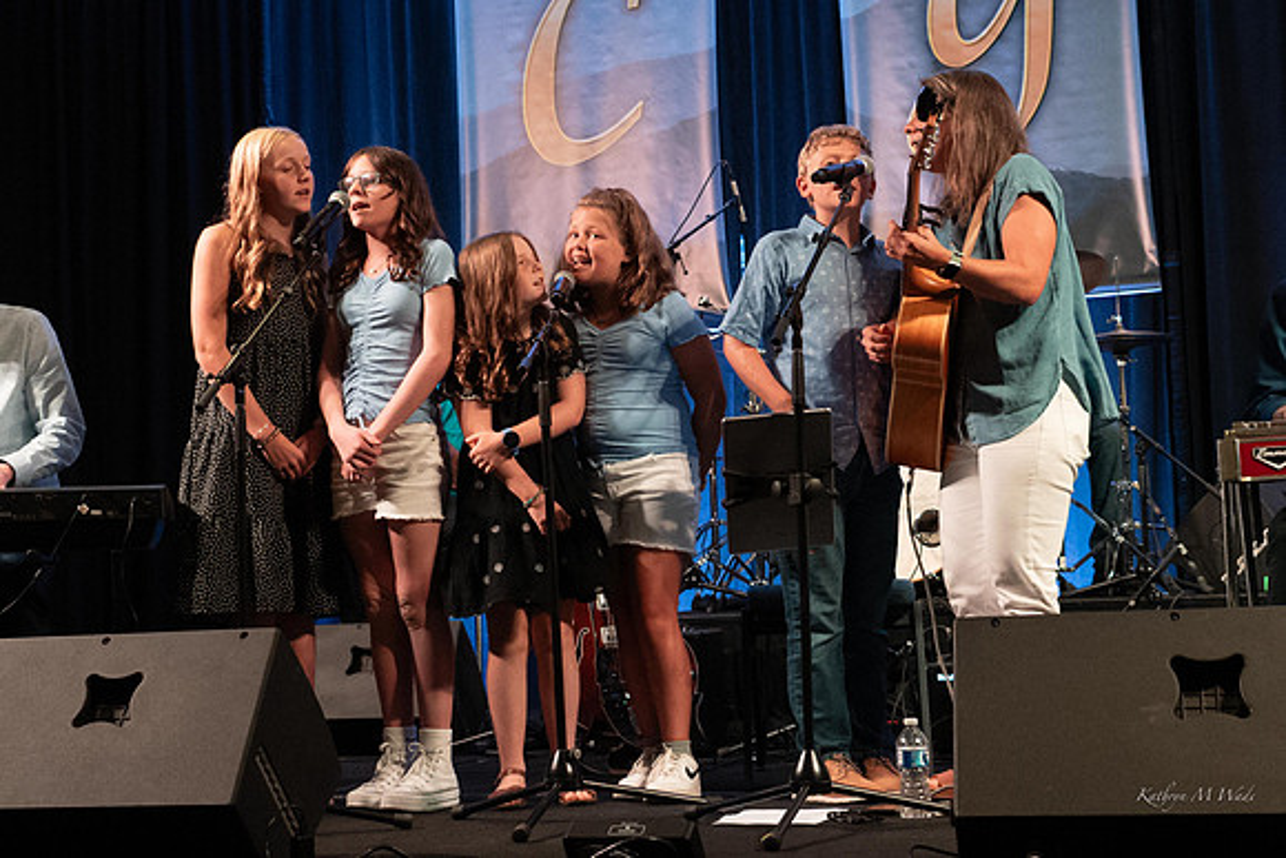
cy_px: 395
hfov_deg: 33.9
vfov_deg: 23.0
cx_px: 643
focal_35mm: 59
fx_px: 2109
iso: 5000
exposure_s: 1/250
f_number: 5
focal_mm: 34
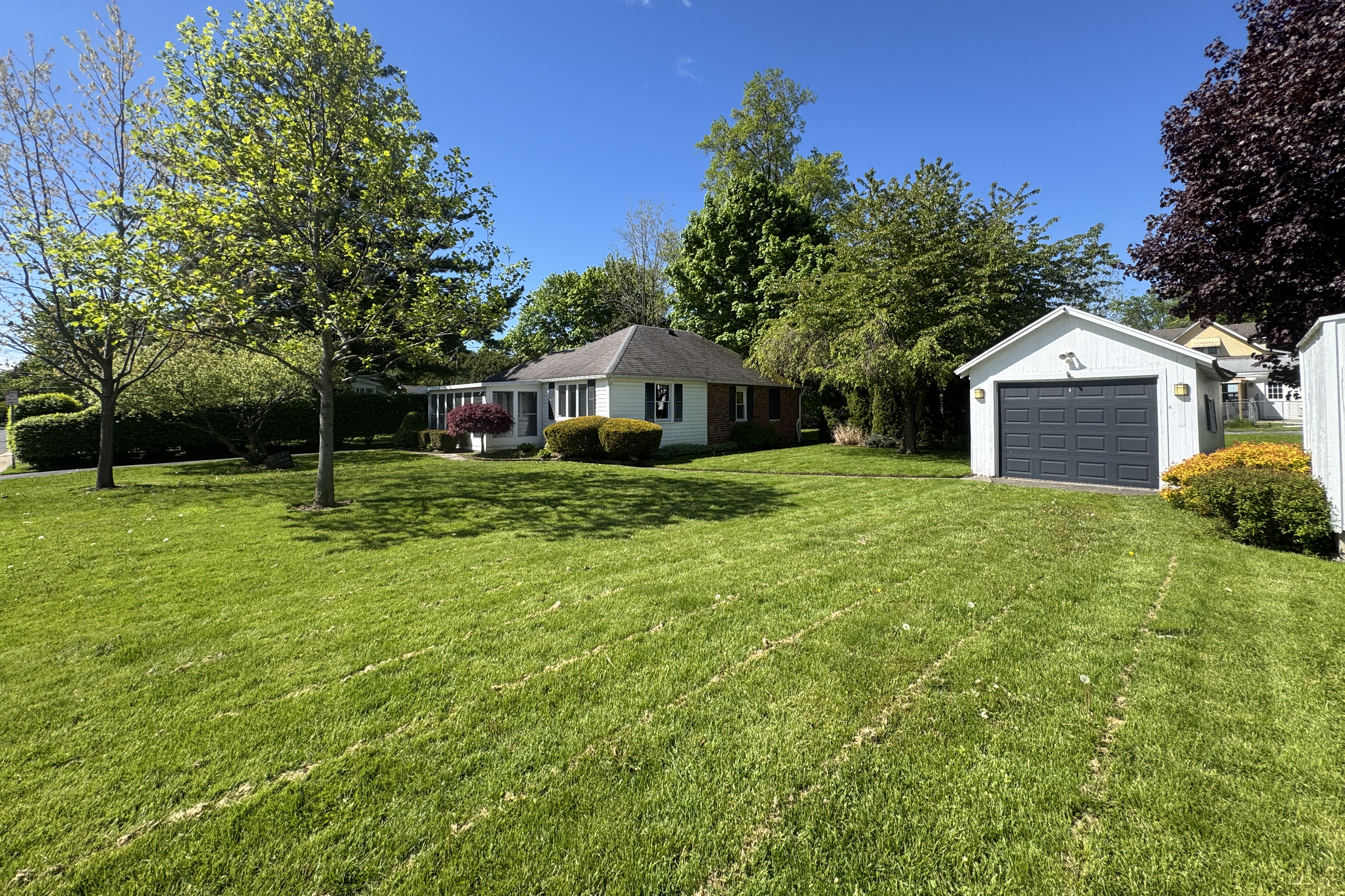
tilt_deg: +3.3
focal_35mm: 15
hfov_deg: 100.4
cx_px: 666
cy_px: 387
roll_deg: +0.3
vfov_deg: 76.9
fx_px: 560
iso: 40
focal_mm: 2.22
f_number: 2.2
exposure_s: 1/993
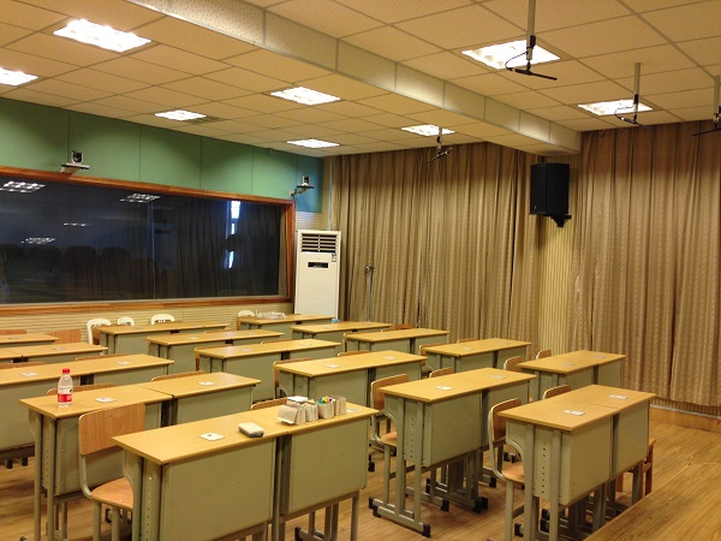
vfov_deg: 42.9
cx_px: 360
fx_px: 687
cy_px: 270
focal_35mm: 33
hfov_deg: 55.4
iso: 50
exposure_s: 1/24
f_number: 2.4
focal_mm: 4.12
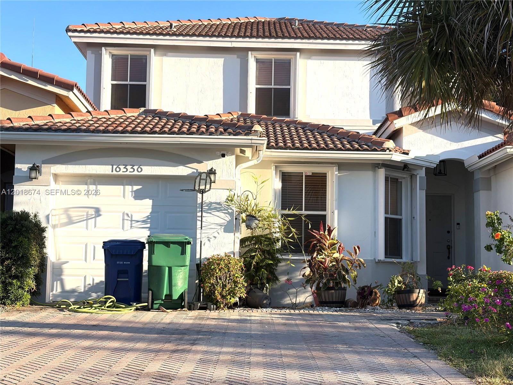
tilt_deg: +5.4
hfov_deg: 36.8
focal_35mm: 52
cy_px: 192
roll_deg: -1.0
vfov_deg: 28.0
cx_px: 256
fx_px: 771
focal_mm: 5.96
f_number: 1.6
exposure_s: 1/1553
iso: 32
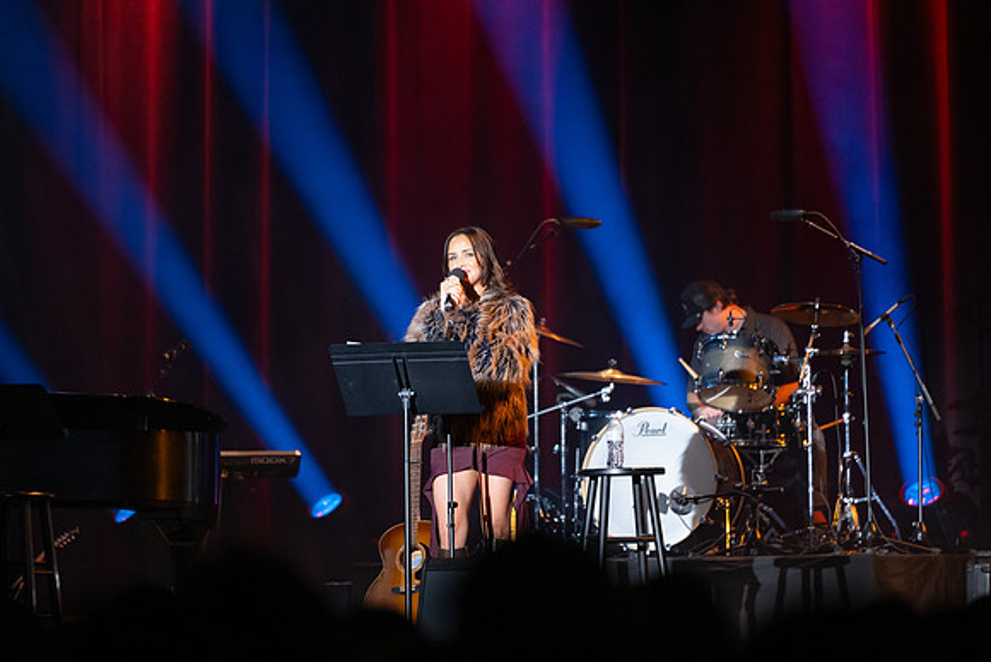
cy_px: 331
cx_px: 496
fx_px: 4956
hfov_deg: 11.4
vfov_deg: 7.6
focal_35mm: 180
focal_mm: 180
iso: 3200
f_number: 2.8
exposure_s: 1/200
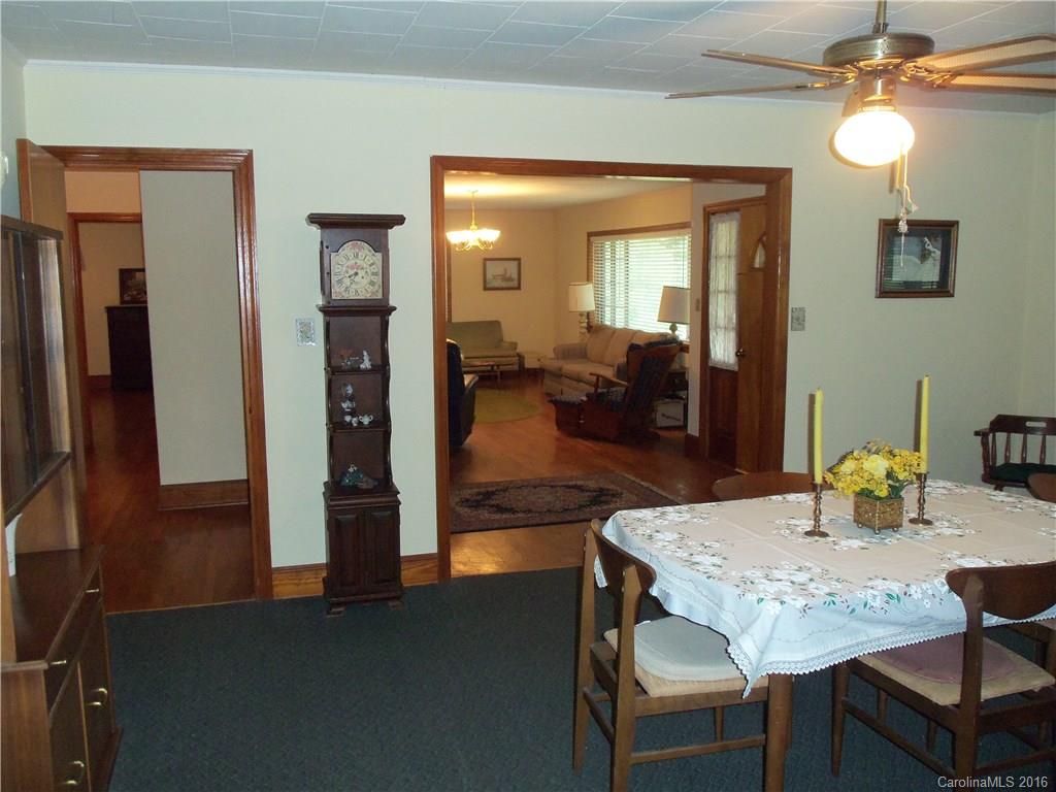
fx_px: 885
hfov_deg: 61.7
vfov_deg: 48.2
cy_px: 396
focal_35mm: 29
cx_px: 528
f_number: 3.4
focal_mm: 5.2
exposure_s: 1/30
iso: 200
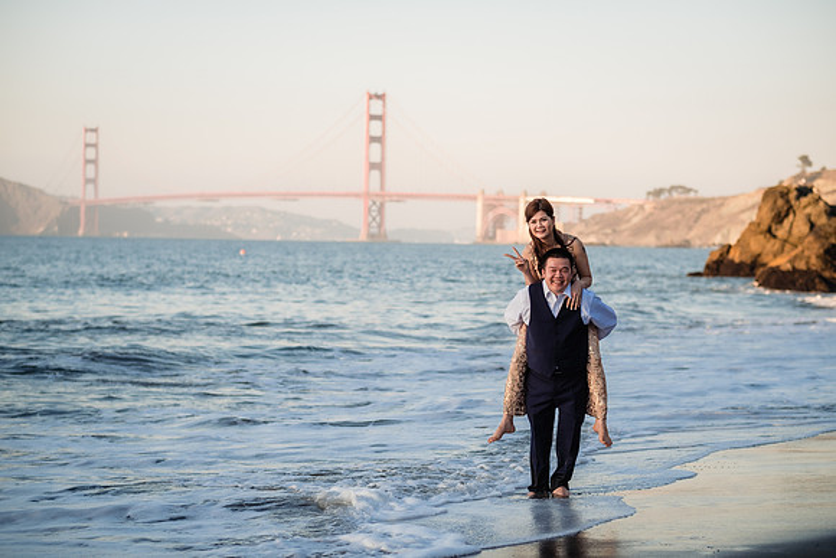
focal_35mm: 84
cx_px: 418
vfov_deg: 16.3
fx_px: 1951
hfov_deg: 24.2
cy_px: 279
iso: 160
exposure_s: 1/640
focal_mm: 56
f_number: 2.2
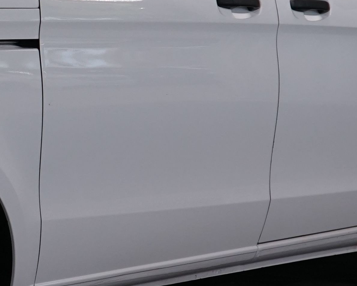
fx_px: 2198
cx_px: -93
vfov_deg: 7.4
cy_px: 73
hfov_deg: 9.1
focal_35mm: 208
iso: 640
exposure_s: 1/160
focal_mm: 44
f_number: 4.5
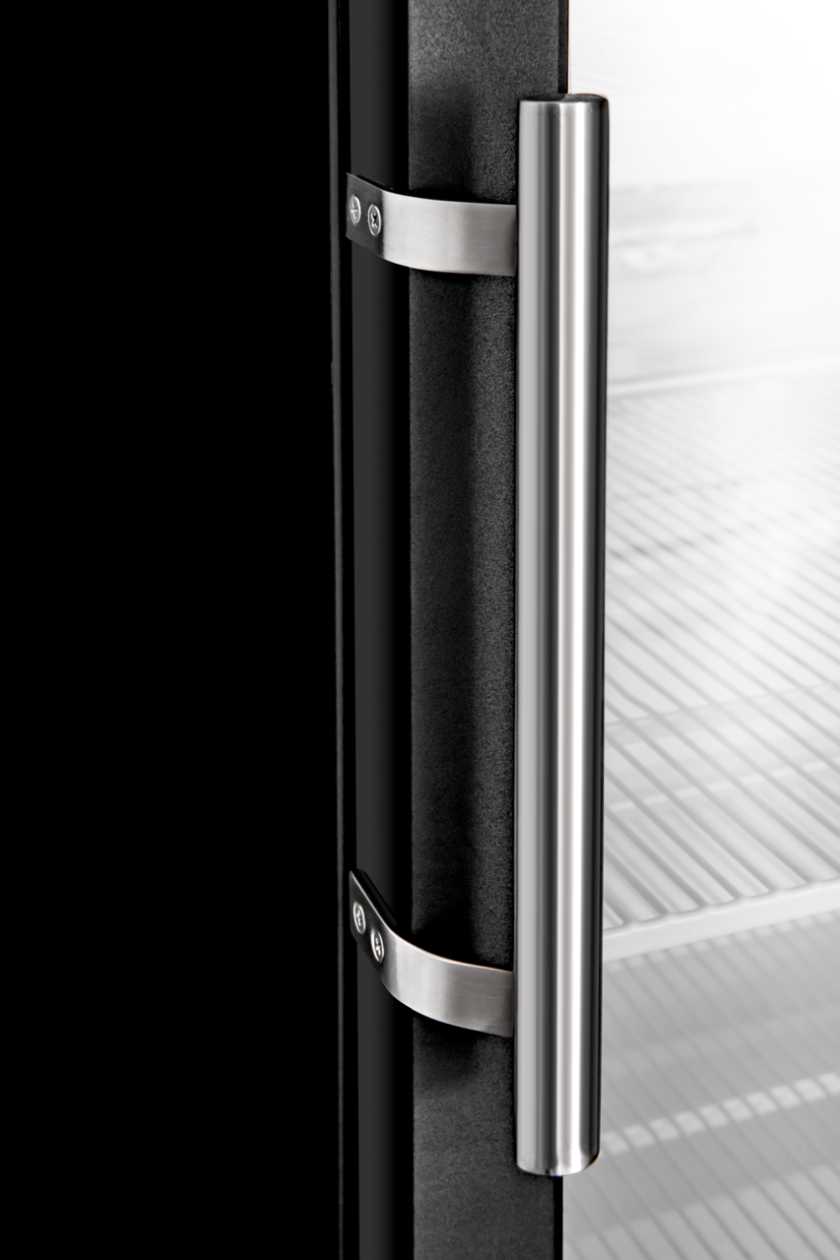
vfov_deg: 39.6
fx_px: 1750
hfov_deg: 27.0
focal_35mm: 50
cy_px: 630
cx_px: 420
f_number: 11
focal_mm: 50
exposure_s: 1/80
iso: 100
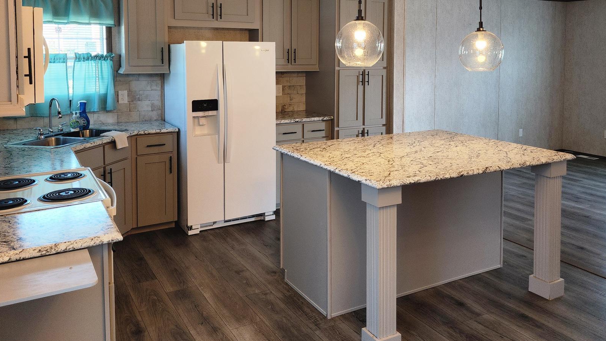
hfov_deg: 61.0
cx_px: 325
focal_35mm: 32
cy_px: 85
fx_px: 514
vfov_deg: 35.8
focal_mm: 6.4
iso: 125
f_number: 1.8
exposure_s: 1/120
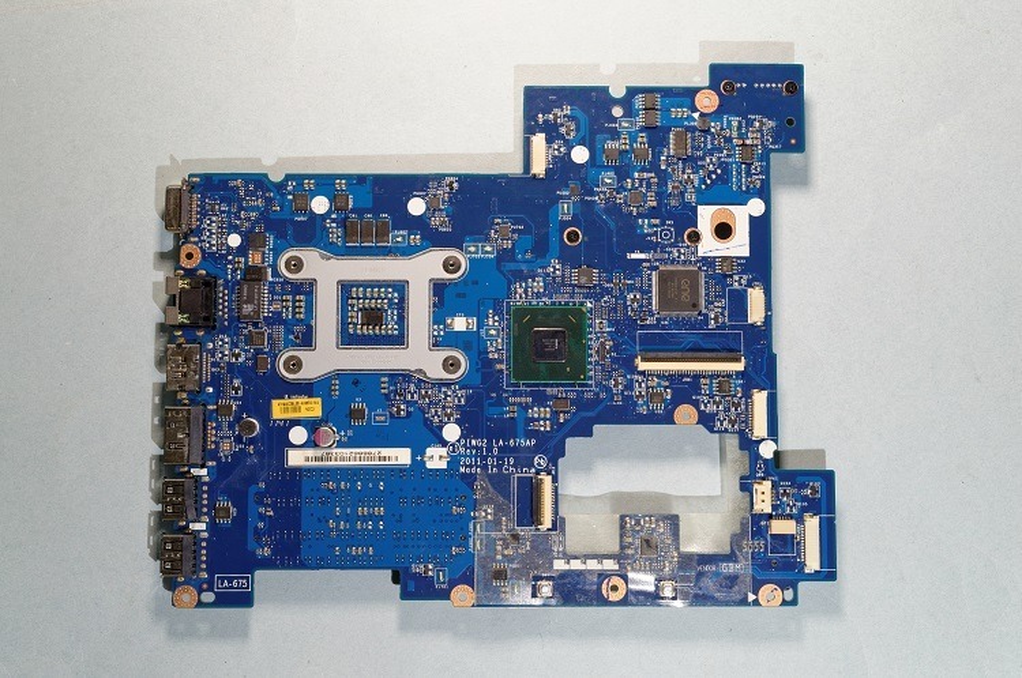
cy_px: 339
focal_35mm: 44
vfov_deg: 30.8
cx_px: 511
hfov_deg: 45.0
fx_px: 1233
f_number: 8
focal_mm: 29
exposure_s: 1/3
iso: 100
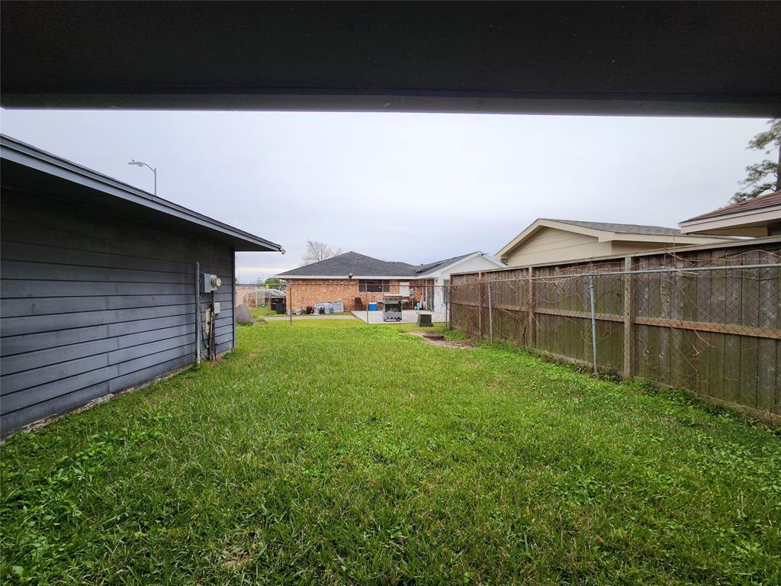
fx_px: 293
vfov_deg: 89.9
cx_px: 390
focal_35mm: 13
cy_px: 293
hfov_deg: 106.2
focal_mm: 2.2
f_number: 2.2
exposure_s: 1/127
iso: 50
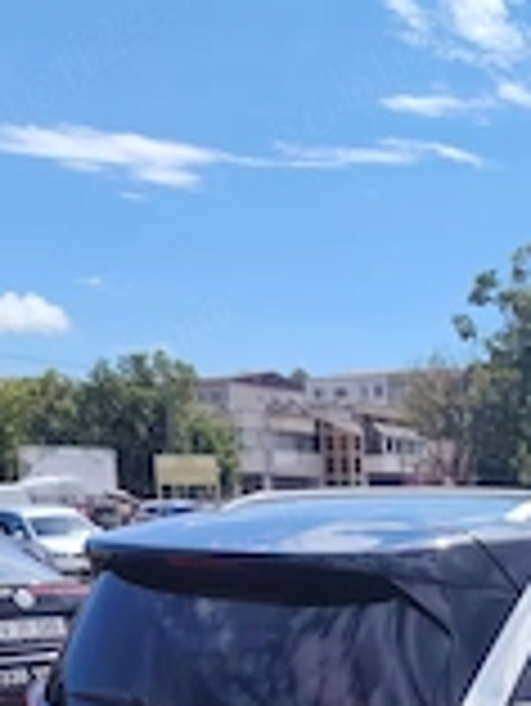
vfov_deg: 28.2
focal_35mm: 61
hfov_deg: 22.8
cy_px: 818
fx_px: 1246
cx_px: 562
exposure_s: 1/1549
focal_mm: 5.25
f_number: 1.75
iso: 101
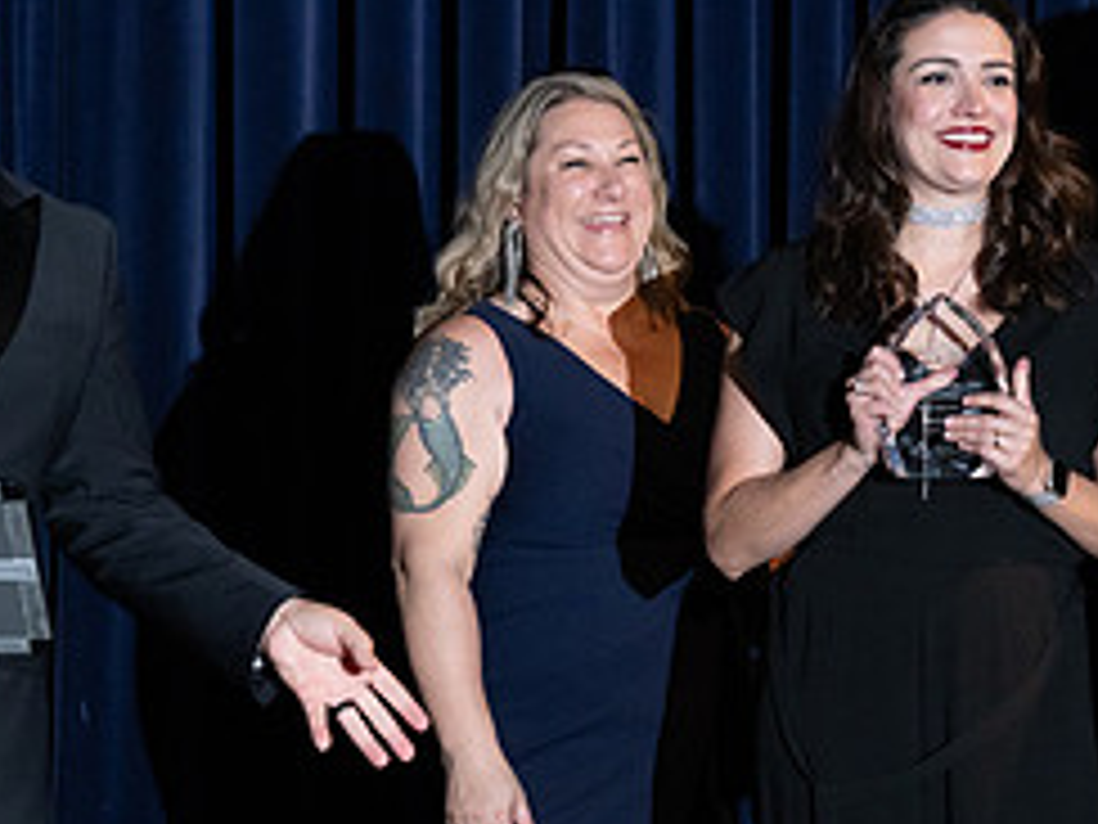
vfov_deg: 4.8
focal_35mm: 308
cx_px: 846
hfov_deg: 6.4
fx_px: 9770
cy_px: 493
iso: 2500
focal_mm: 135
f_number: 5
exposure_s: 1/200
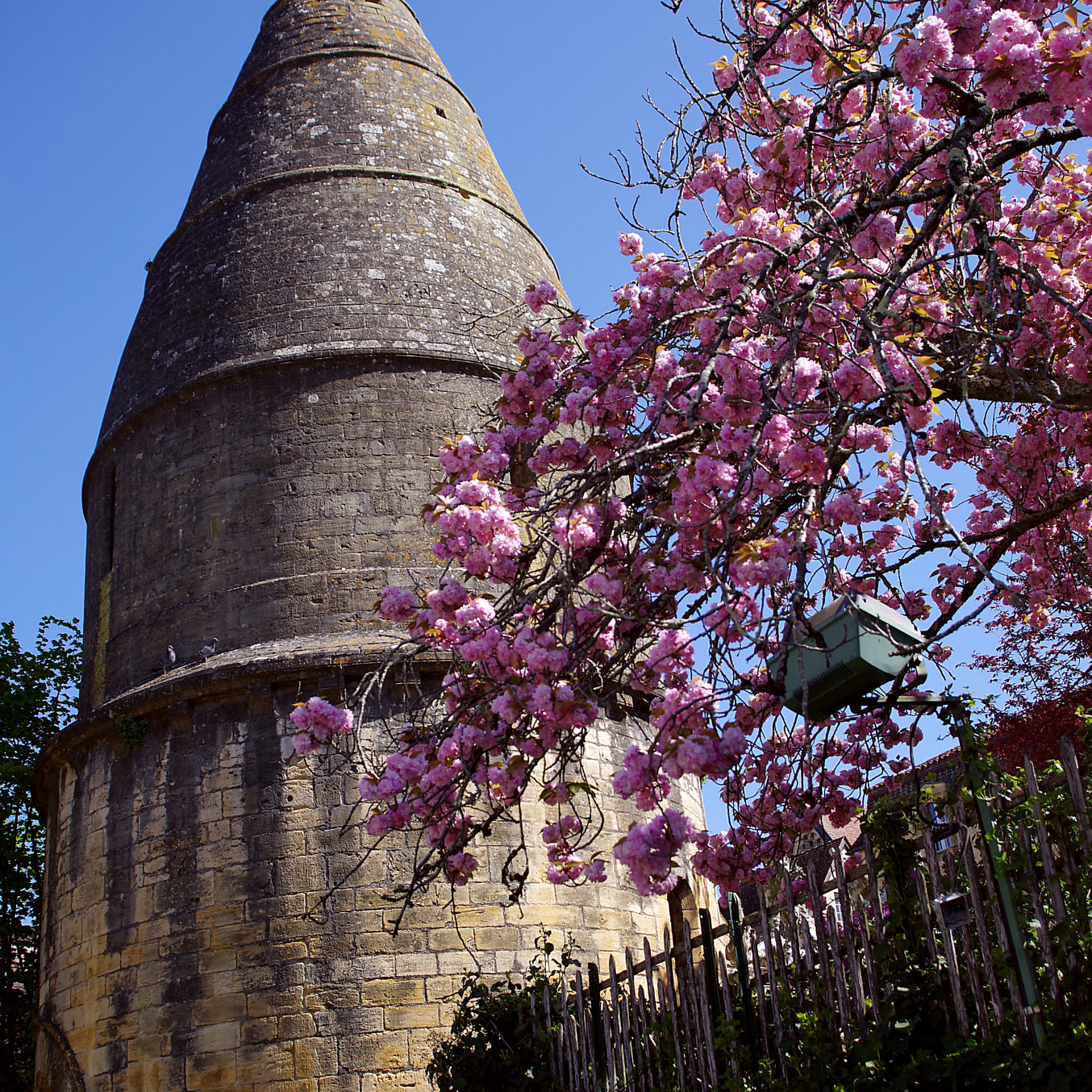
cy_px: 583
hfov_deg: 37.6
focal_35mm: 45
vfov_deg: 37.5
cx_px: 550
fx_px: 1606
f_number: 7.1
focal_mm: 35
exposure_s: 1/400
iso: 400
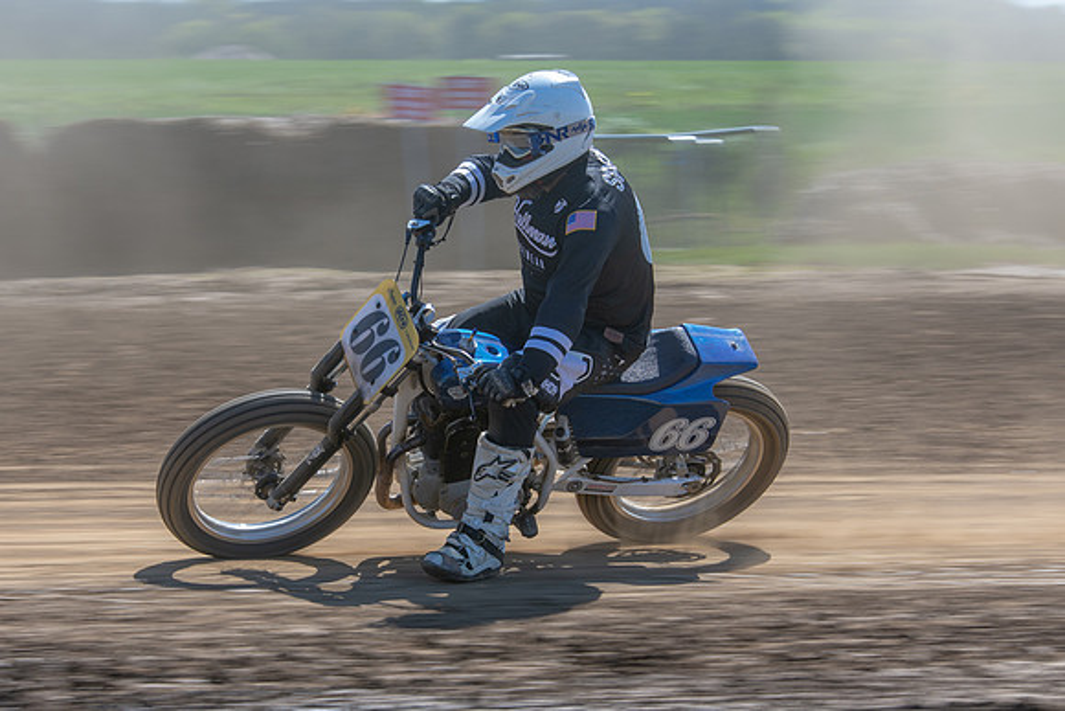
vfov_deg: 8.1
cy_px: 394
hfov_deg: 12.1
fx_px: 5005
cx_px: 447
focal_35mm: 169
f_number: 8
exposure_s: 1/160
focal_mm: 95
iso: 200
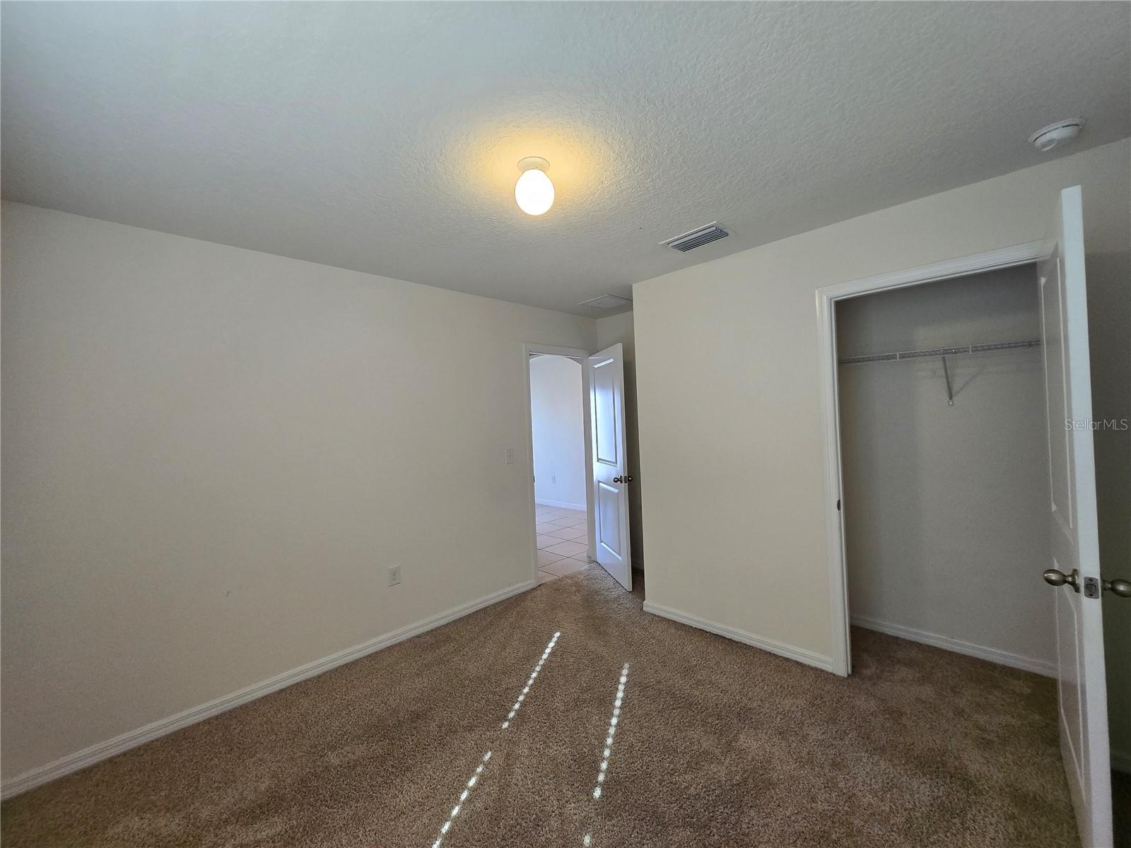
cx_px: 566
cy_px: 424
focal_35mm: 13
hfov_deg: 106.2
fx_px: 425
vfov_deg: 89.9
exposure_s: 1/60
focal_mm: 1.7
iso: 160
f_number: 2.2
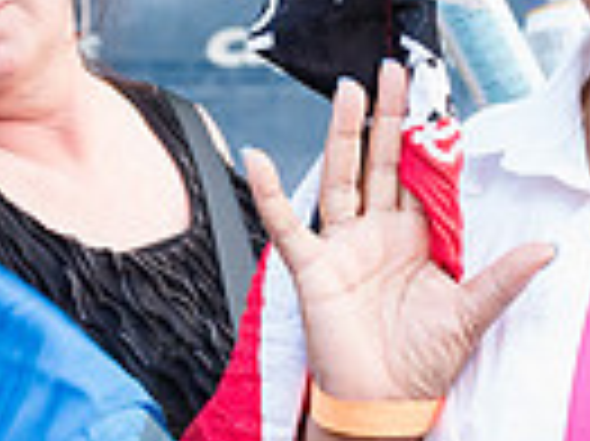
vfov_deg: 7.6
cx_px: 62
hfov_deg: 10.1
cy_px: 386
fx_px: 3321
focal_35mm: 195
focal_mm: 32
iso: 1000
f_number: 3.5
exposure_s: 1/125
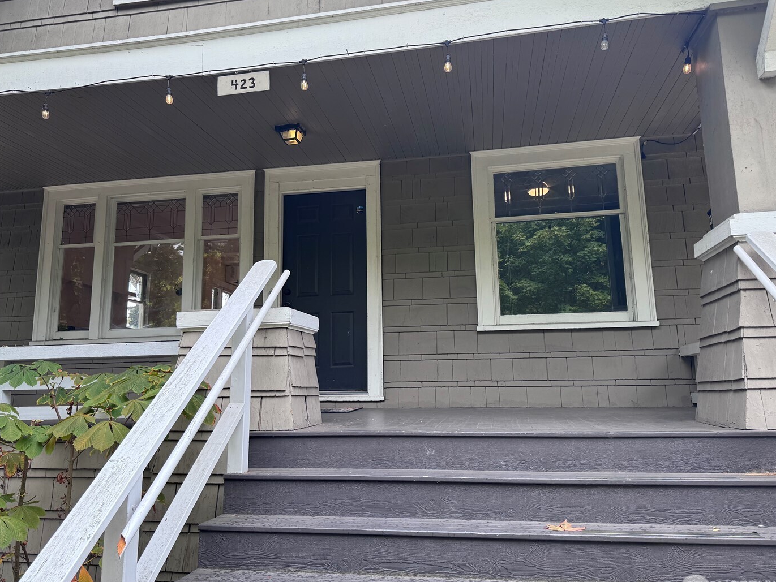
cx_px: 374
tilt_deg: +11.1
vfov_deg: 49.7
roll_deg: +0.9
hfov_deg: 63.4
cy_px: 273
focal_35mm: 28
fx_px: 628
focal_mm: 6.76
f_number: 1.78
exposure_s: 1/457
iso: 80
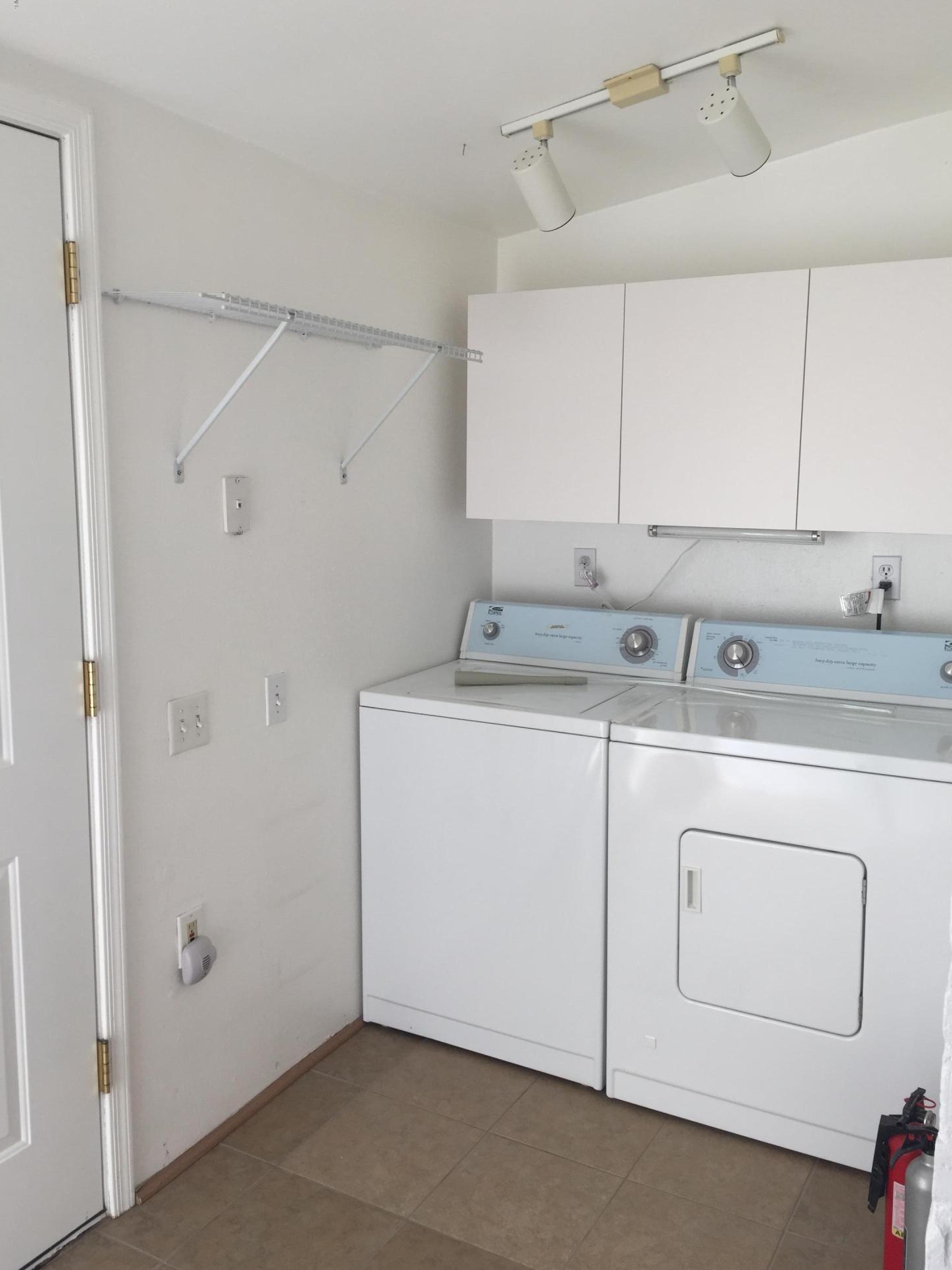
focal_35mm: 30
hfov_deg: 46.8
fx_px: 1100
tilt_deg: -7.8
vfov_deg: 60.0
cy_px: 623
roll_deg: -0.4
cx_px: 478
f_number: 2.2
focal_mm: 4.15
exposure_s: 1/123
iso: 32
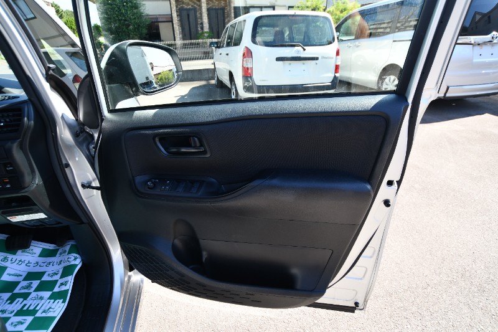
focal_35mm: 18
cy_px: 166
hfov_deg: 90.0
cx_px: 249
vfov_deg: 67.4
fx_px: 249
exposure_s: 1/250
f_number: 5.6
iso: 220
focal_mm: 12
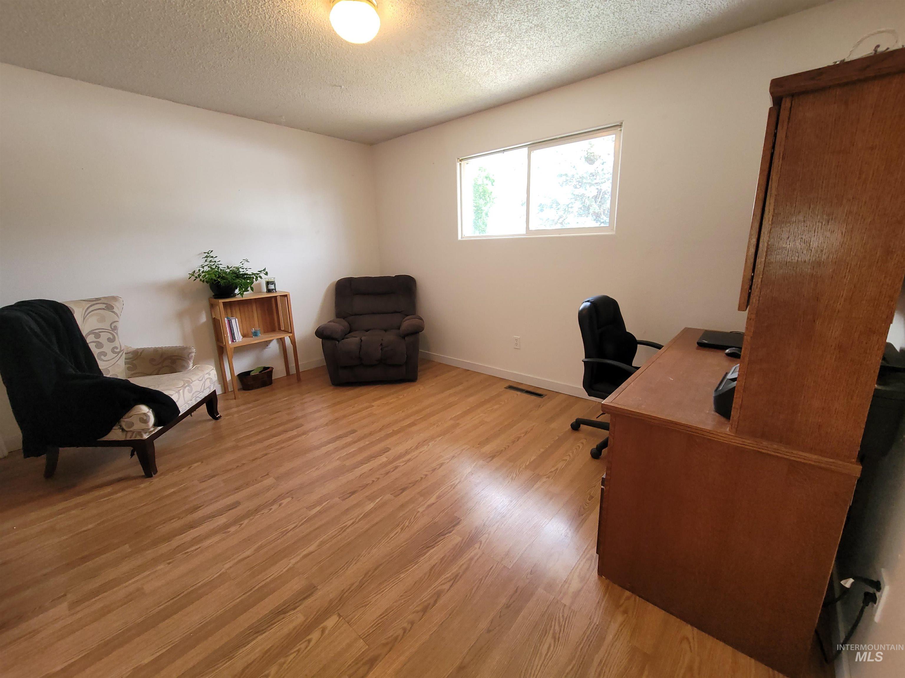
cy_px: 339
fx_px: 340
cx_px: 452
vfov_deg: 89.9
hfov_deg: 106.2
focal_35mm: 13
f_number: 2.2
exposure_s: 1/60
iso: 125
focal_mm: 2.2
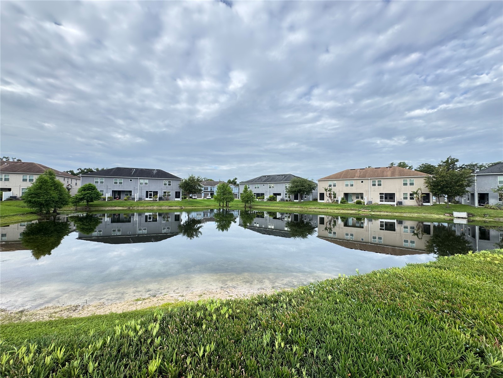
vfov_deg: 85.7
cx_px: 252
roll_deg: -0.8
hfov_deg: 102.1
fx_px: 203
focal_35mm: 14
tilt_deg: +1.9
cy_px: 189
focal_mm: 2.22
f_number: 2.2
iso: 40
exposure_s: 1/331
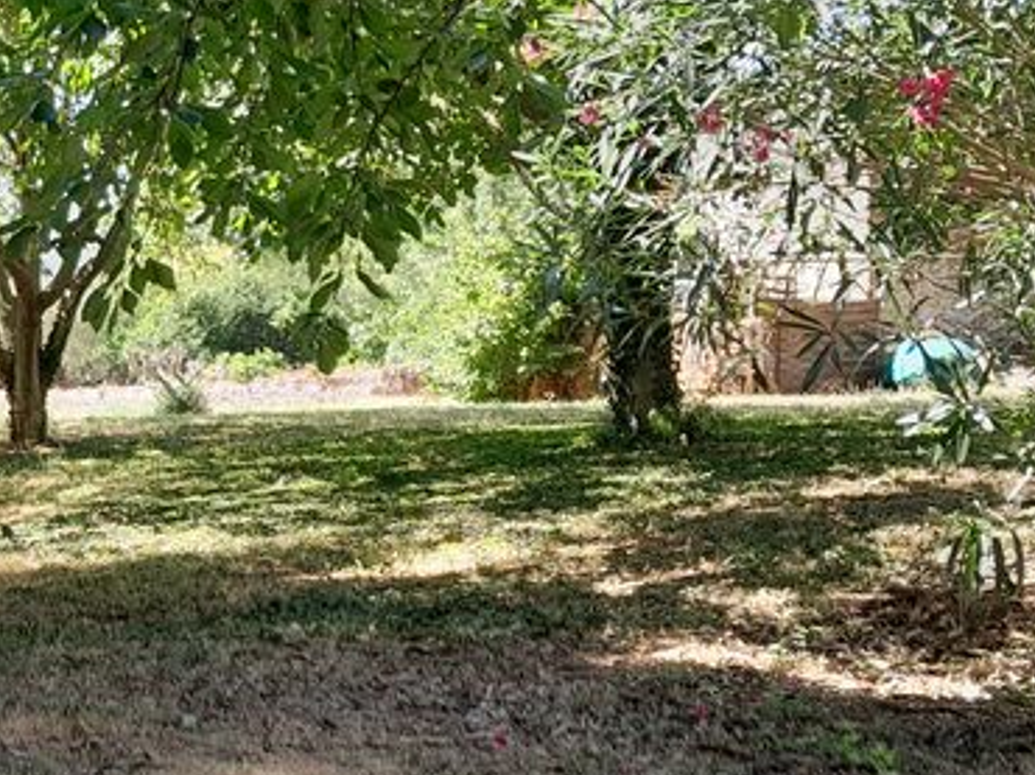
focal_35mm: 73
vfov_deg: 20.0
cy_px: 546
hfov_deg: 24.9
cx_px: -87
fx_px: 2181
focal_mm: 4
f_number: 1.8
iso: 40
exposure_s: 1/60
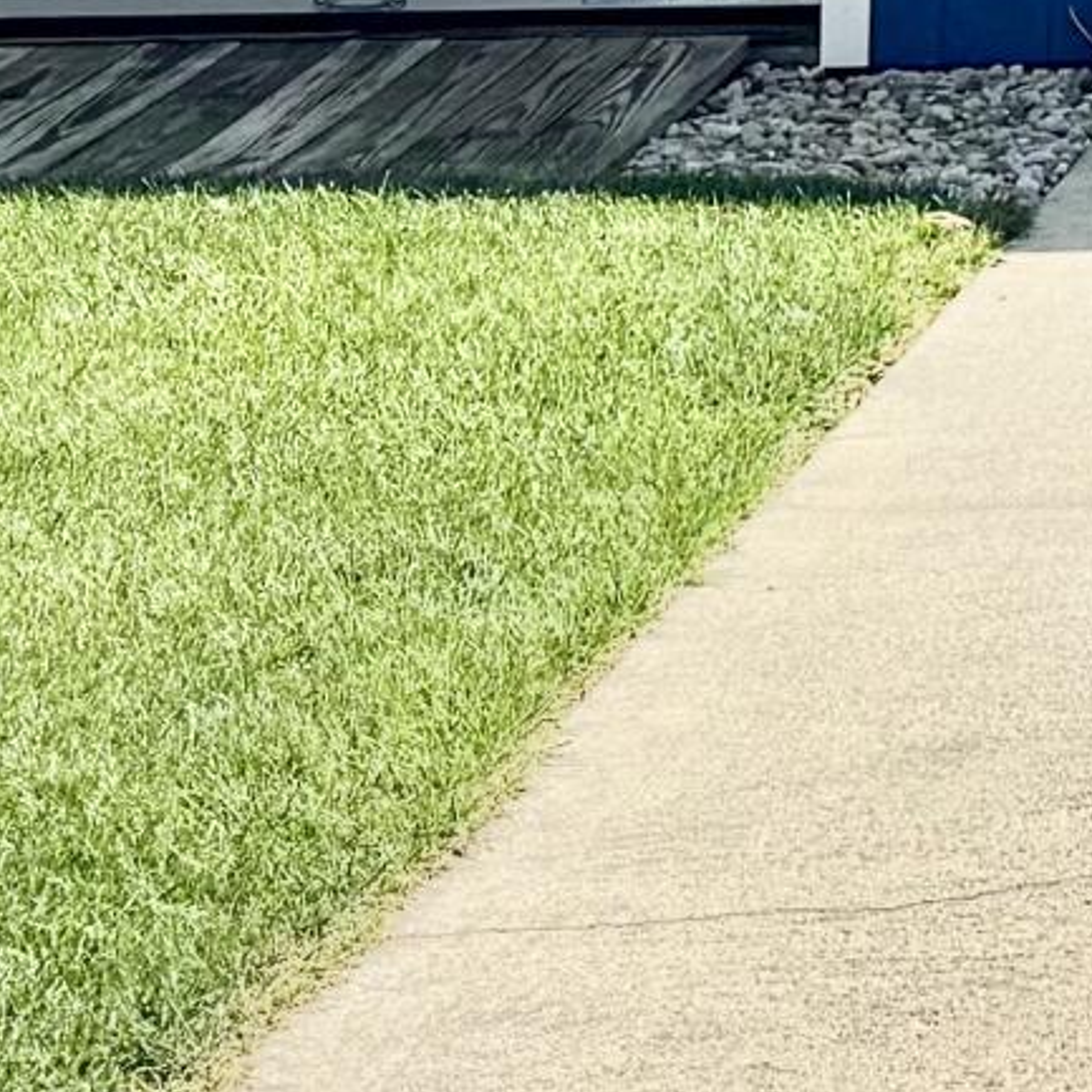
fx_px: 5246
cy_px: -830
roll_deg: -0.1
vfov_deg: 11.1
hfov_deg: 10.6
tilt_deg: +4.4
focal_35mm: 147
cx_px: 2348
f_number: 1.78
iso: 80
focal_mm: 6.76
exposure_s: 1/6410
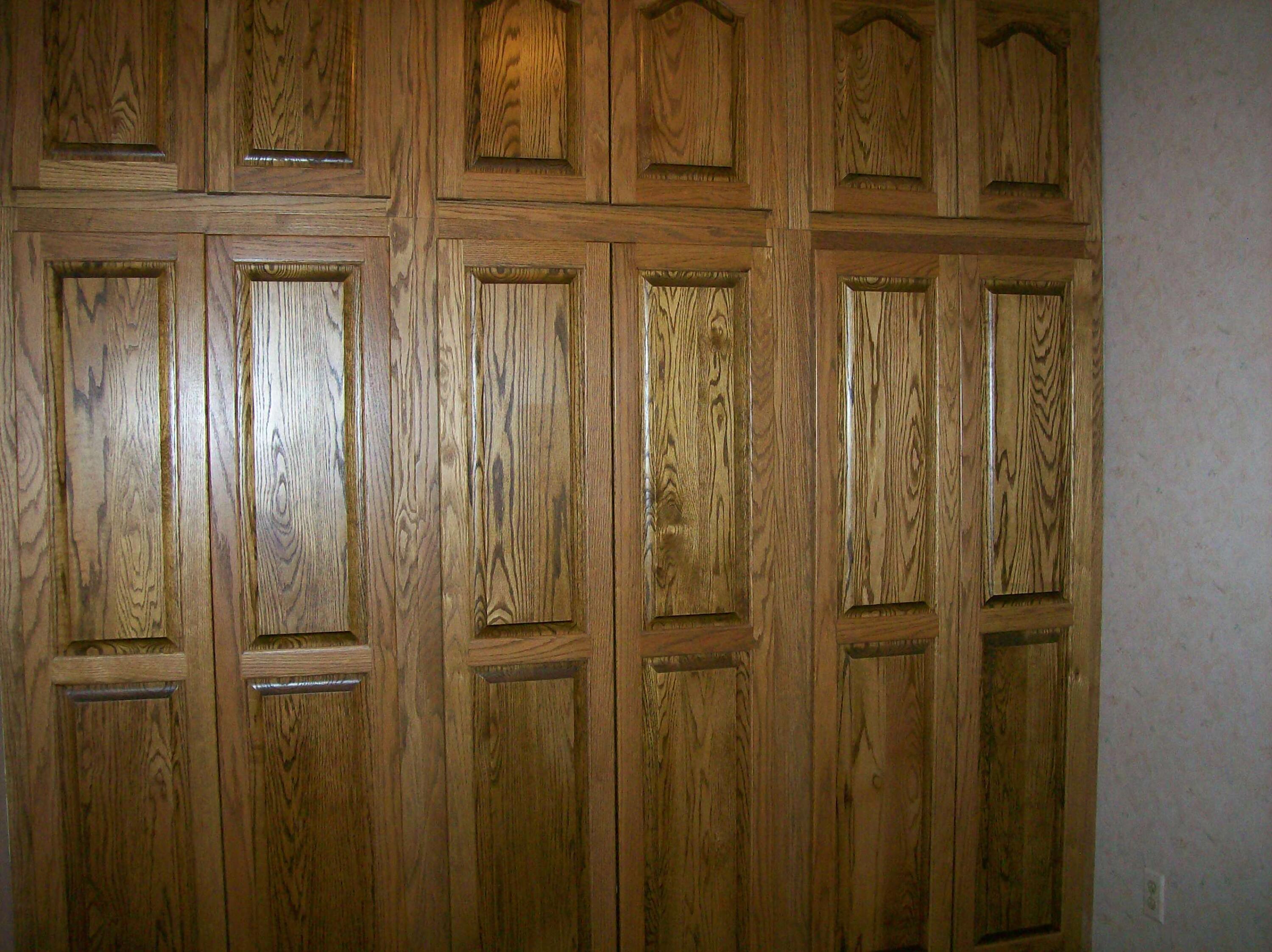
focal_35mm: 36
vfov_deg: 39.6
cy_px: 476
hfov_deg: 51.4
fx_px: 1322
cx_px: 636
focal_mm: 6
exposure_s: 1/64
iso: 140
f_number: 2.7
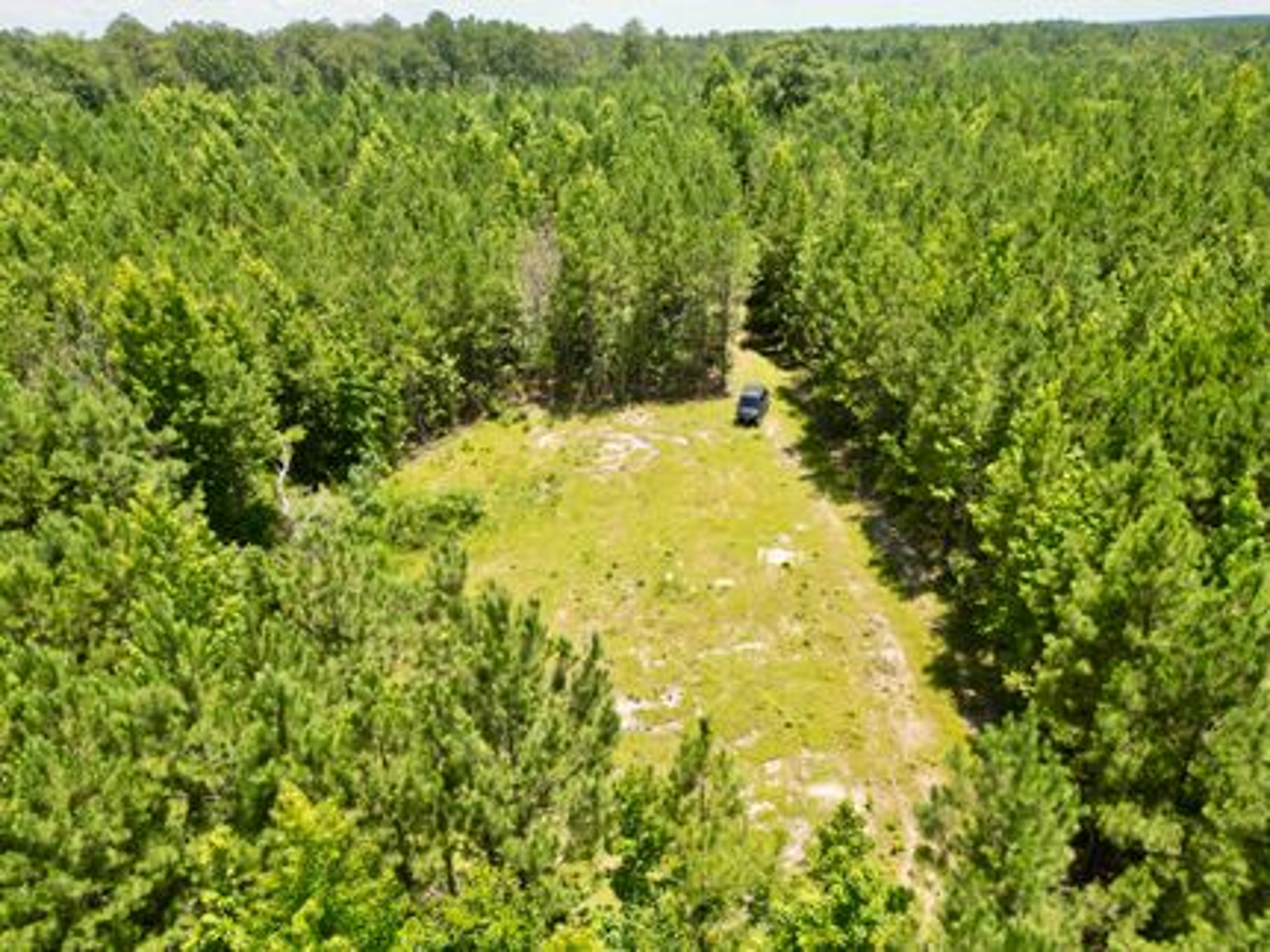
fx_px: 880
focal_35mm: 24
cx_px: 635
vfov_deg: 56.8
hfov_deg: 71.6
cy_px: 476
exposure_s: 1/1500
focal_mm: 6.72
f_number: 1.7
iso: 130
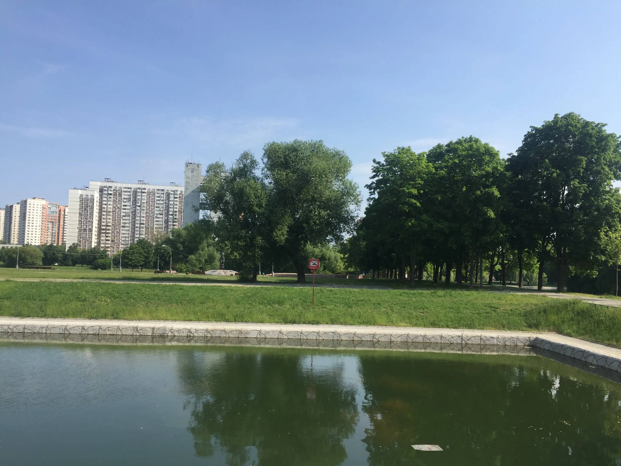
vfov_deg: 48.2
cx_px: 310
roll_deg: -4.0
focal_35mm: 29
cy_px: 233
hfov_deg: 61.7
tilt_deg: +2.8
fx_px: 520
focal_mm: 4.15
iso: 32
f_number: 2.2
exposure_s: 1/1412
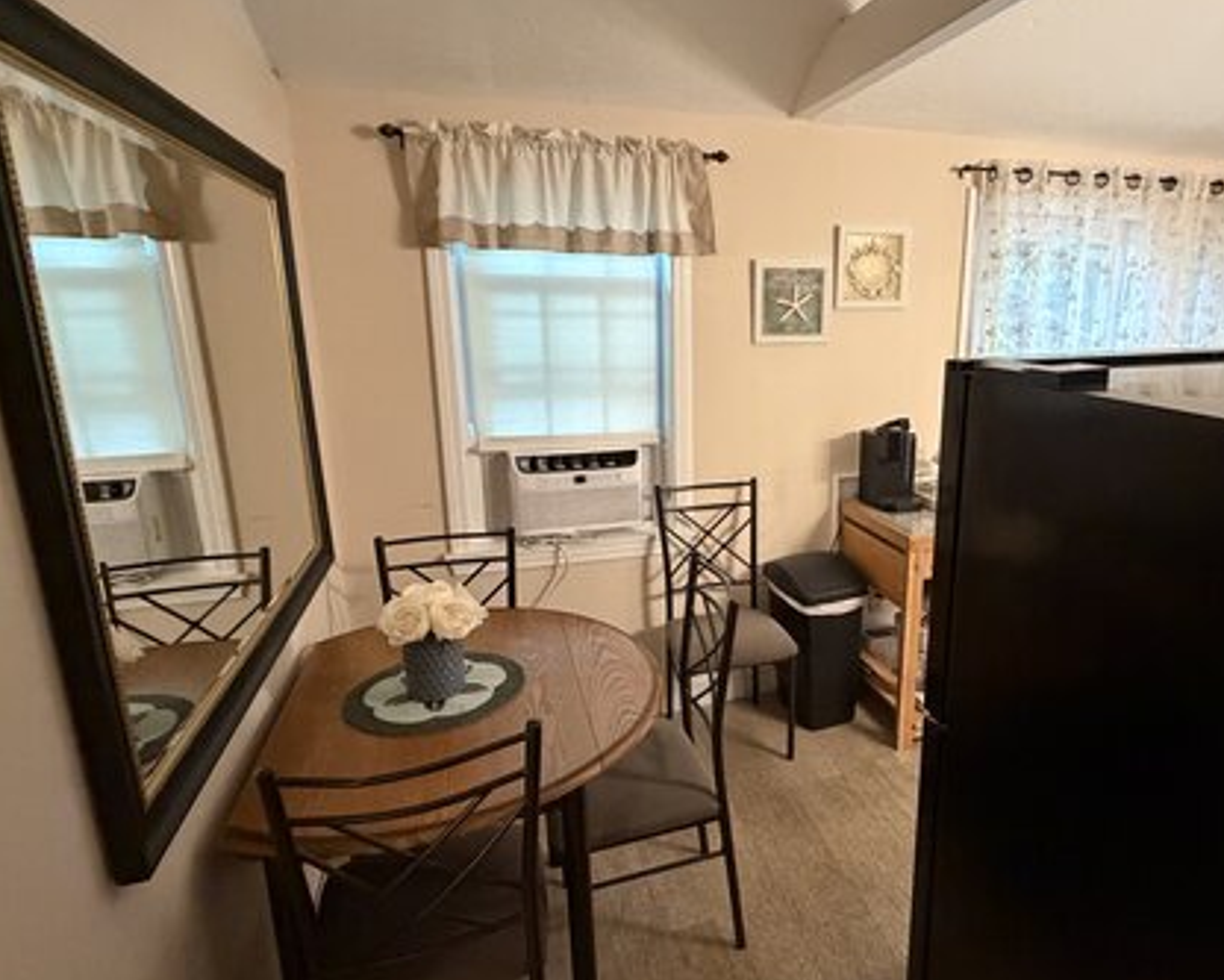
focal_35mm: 21
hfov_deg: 76.5
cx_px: 750
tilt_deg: -13.5
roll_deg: -0.1
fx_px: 761
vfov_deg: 65.5
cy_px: 489
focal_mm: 2.22
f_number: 2.2
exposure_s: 1/60
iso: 1000
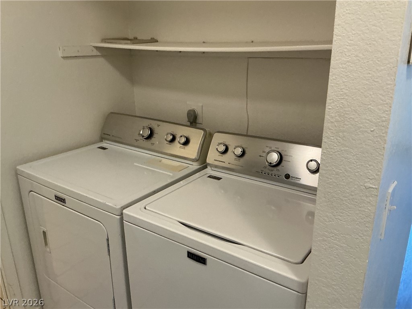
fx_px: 345
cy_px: 154
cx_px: 206
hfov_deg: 61.7
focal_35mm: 29
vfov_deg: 48.2
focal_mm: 3
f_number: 1.8
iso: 160
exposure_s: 1/60
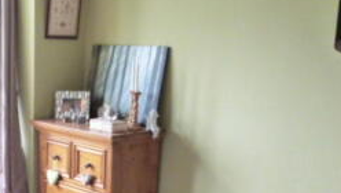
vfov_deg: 18.0
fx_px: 579
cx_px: 30
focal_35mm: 64
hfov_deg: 31.2
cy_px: 225
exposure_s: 1/60
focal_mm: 4.5
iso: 800
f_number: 2.8
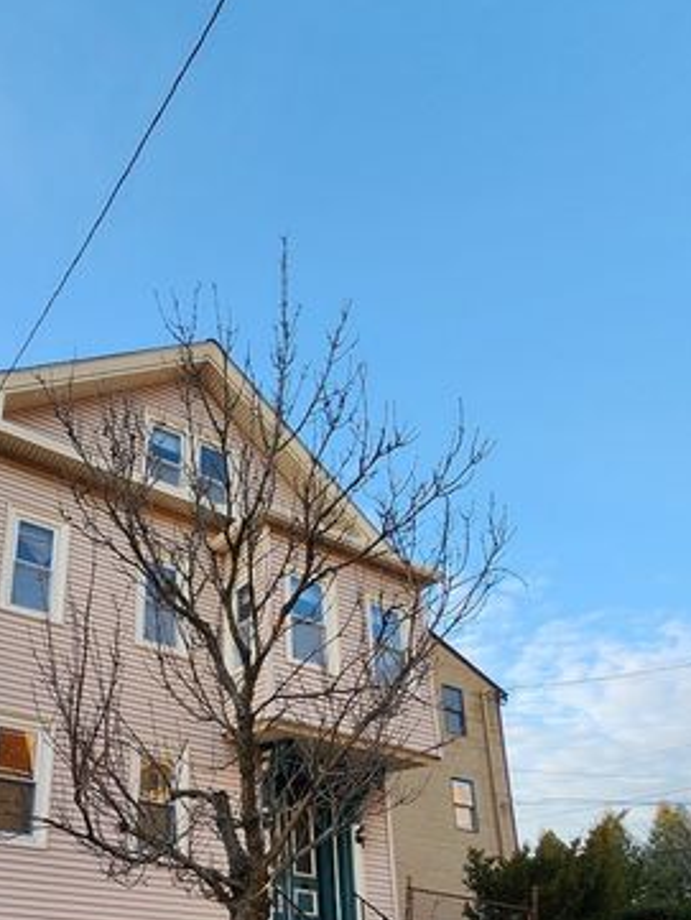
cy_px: 740
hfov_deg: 50.8
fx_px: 638
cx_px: 79
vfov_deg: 65.0
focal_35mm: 24
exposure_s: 1/244
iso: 50
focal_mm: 2.2
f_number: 2.2
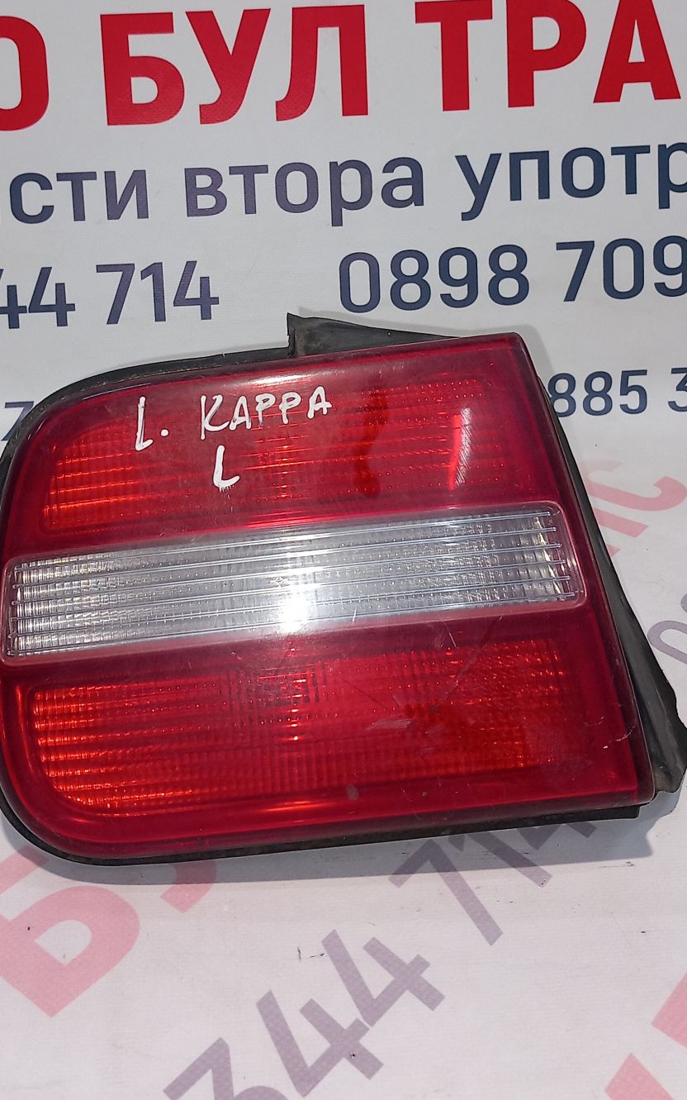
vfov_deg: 45.4
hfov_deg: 29.8
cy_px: 358
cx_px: 289
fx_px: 1288
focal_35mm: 43
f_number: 1.8
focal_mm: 4
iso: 80
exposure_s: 1/50
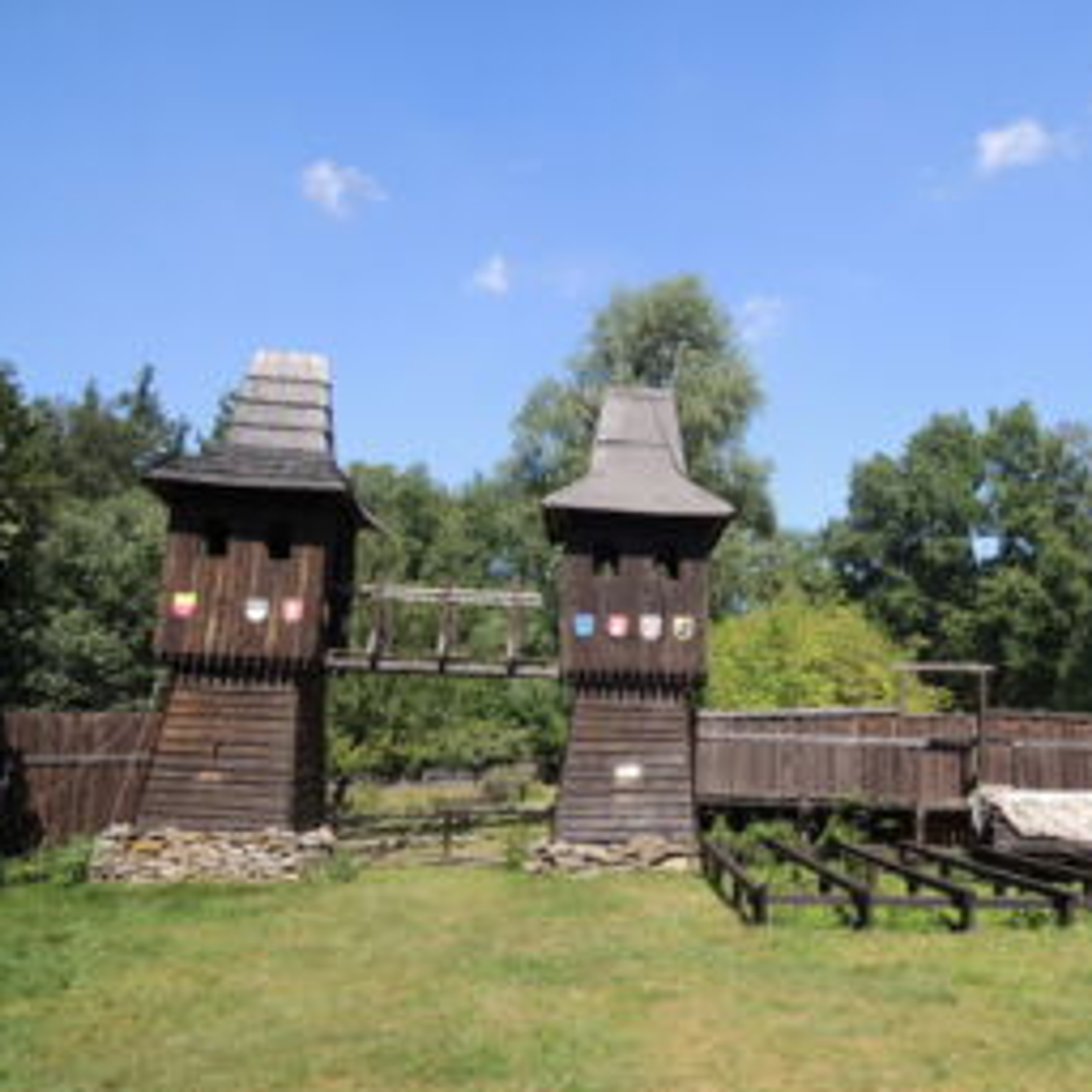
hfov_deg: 54.3
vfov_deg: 55.6
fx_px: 1035
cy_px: 557
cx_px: 742
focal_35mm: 29
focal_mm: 4.3
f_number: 2.8
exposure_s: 1/1000
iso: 100
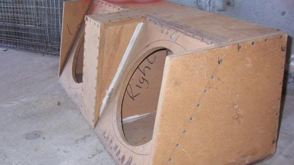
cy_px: 98
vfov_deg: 27.1
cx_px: 145
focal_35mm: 44
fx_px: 343
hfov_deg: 46.4
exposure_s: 1/60
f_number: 3.9
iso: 125
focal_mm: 6.4
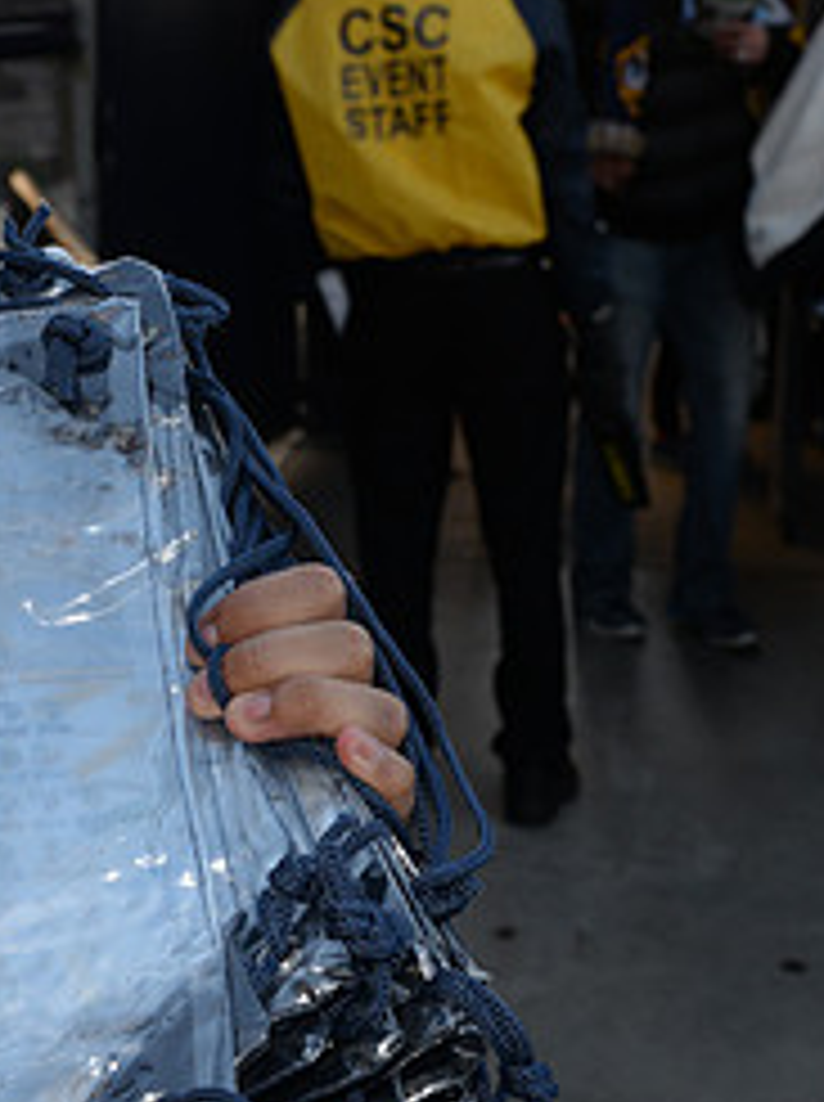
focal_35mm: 73
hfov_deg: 20.1
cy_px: 564
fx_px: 2323
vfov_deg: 26.7
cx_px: 315
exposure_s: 1/160
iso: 800
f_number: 7.1
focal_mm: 32
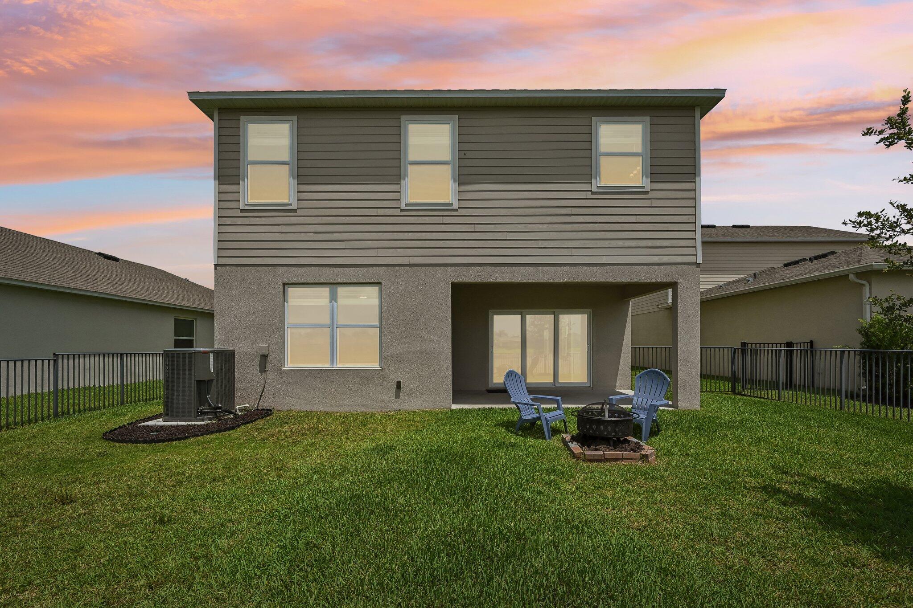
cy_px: 304
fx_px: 393
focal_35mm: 16
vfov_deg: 75.5
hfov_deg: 98.5
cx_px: 456
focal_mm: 15.5
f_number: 10
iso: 1250
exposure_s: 1/3200
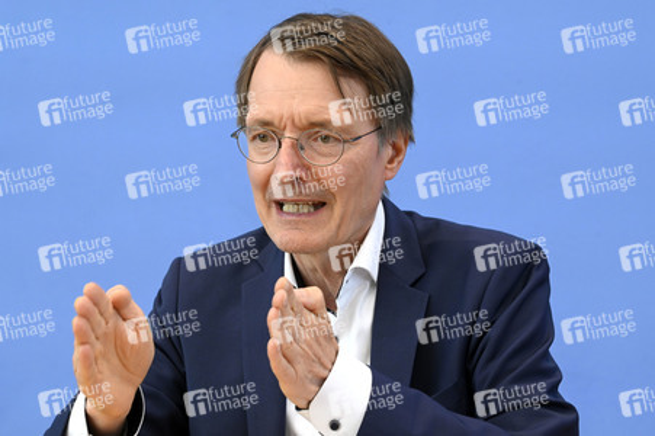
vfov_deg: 11.0
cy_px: 218
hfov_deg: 16.4
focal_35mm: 125
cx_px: 328
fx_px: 2273
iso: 3200
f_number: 9
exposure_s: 1/250
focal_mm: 125
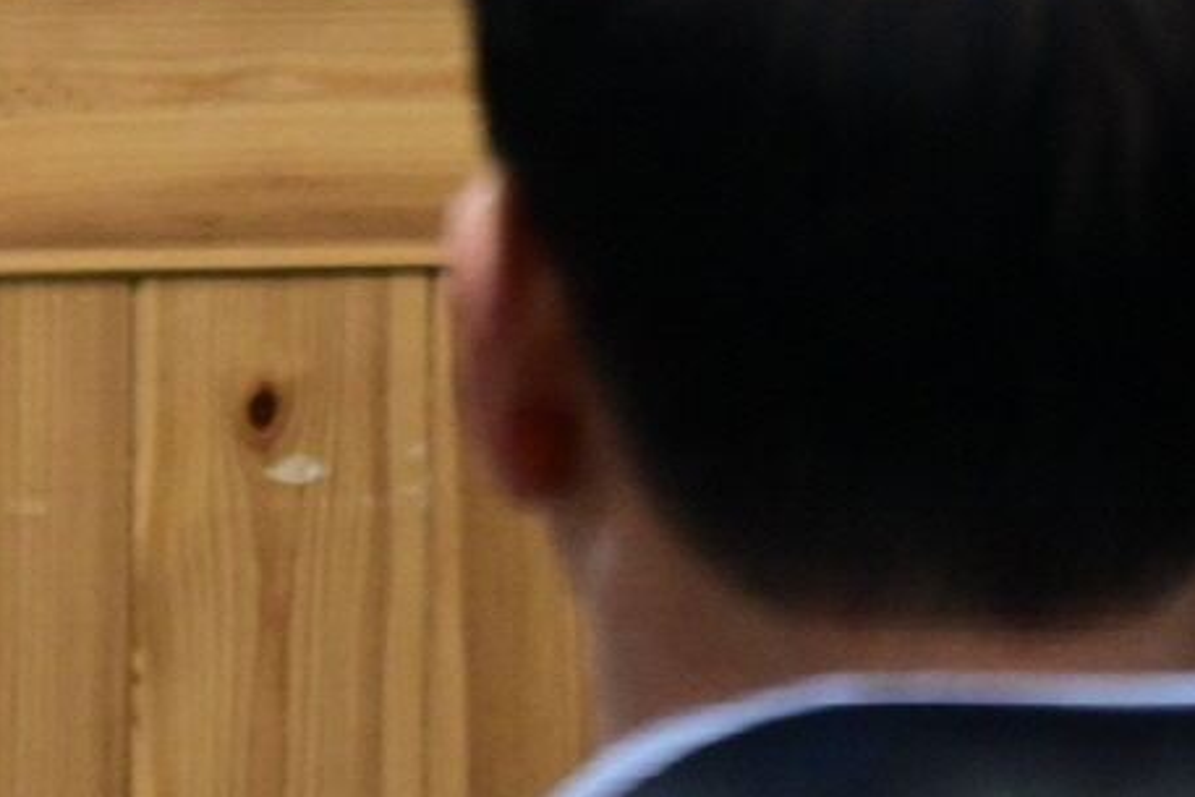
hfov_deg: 3.0
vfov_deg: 2.0
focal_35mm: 674
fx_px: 22379
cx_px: -1914
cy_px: -1152
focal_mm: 110
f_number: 4.5
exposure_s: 1/200
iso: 2500
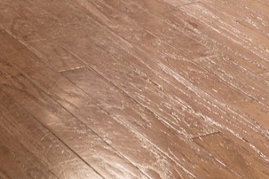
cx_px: 2
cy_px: -414
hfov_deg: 11.8
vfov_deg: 6.9
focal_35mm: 172
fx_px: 1285
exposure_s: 1/50
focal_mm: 24
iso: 100
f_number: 7.1
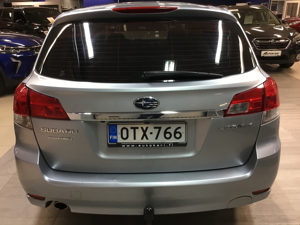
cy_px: 112
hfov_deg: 58.4
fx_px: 269
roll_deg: +2.0
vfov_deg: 45.4
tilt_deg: -20.2
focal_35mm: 31
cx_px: 150
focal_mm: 3.3
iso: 80
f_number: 2.4
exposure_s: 1/33
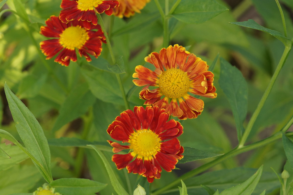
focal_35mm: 150
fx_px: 1221
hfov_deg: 13.7
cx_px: 146
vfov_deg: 9.1
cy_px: 98
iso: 500
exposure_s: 1/160
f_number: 8
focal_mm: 100
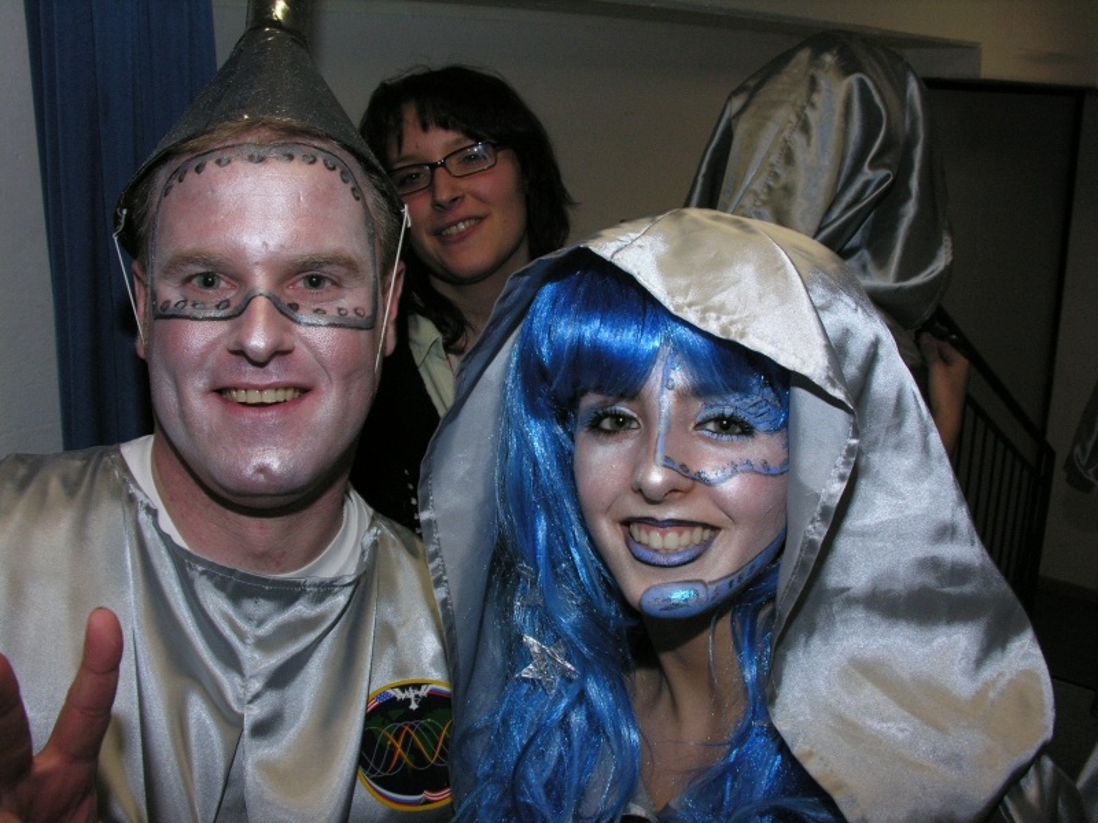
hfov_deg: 52.6
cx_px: 549
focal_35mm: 35
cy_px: 412
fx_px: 1110
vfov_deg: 40.7
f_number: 5.6
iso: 200
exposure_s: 1/60.1
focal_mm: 8.9
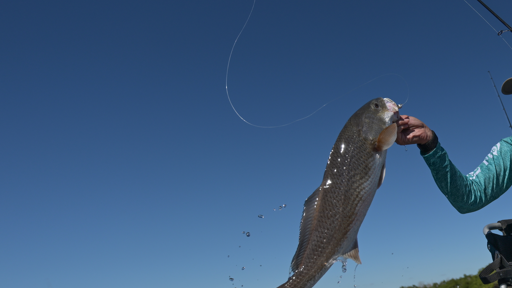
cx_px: 506
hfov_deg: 48.4
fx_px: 462
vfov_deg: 34.6
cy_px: 169
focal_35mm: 34
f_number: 2.5
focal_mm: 14
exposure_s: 1/8000
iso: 100
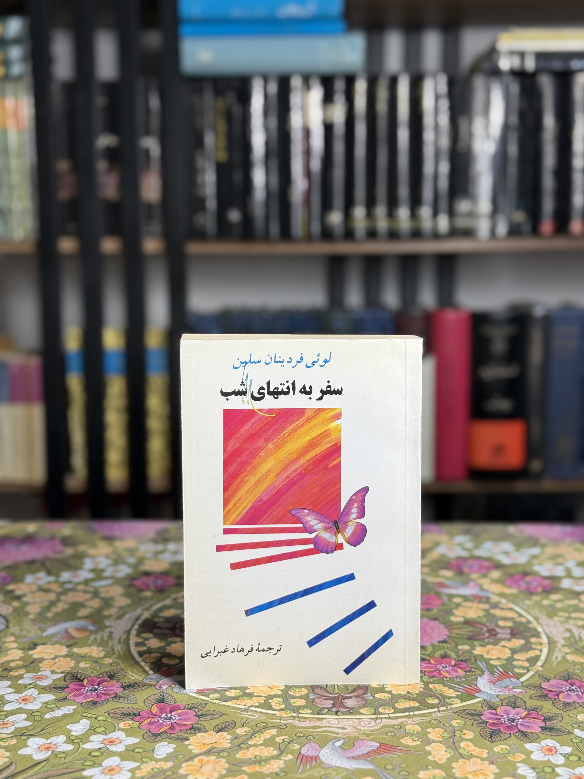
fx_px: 1080
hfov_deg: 30.3
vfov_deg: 39.7
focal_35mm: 48
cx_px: 292
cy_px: 390
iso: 50
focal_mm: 6.76
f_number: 1.78
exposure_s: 1/100
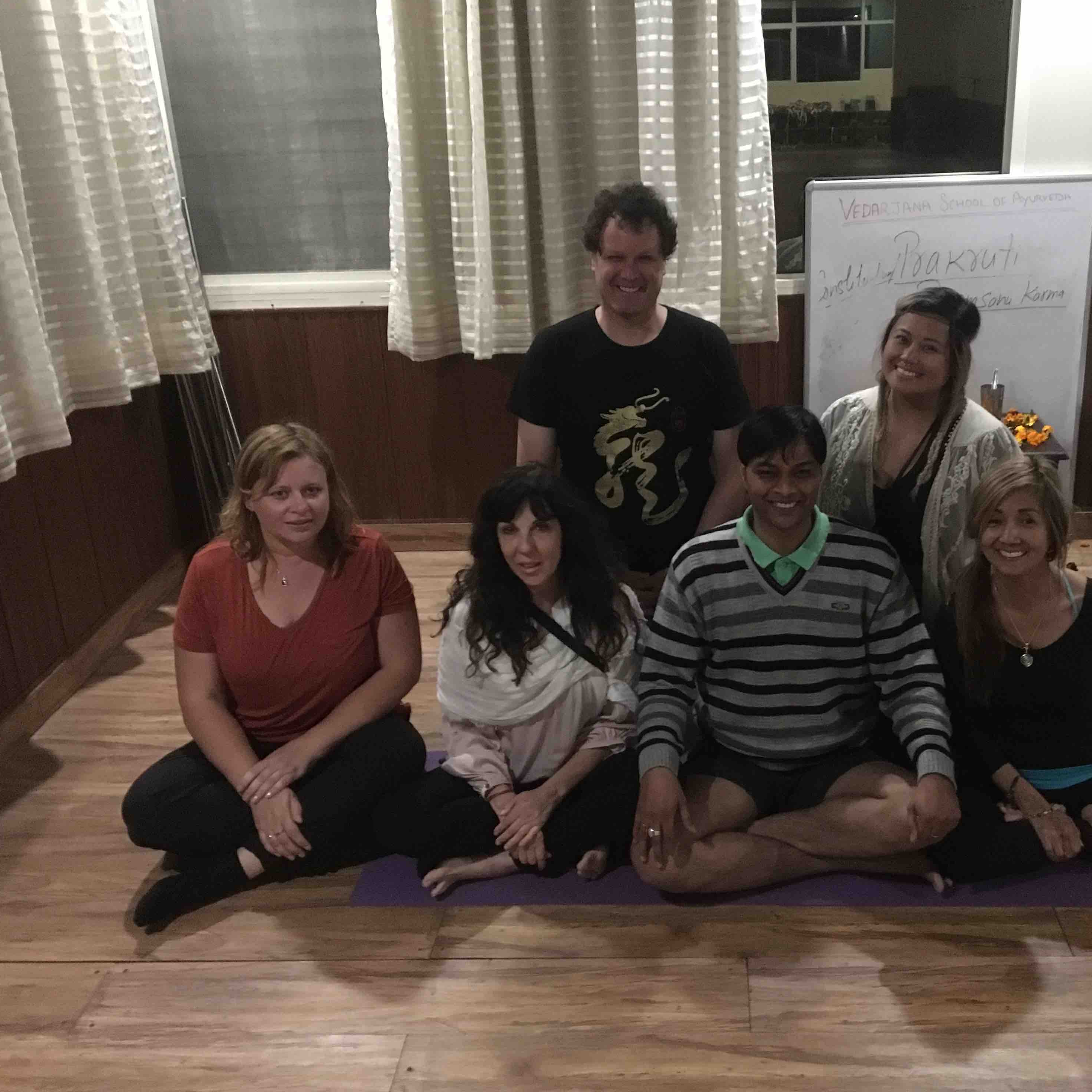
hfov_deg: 46.9
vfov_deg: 47.2
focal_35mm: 35
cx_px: 672
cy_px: 545
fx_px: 1249
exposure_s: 1/17
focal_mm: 4.15
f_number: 2.2
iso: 800
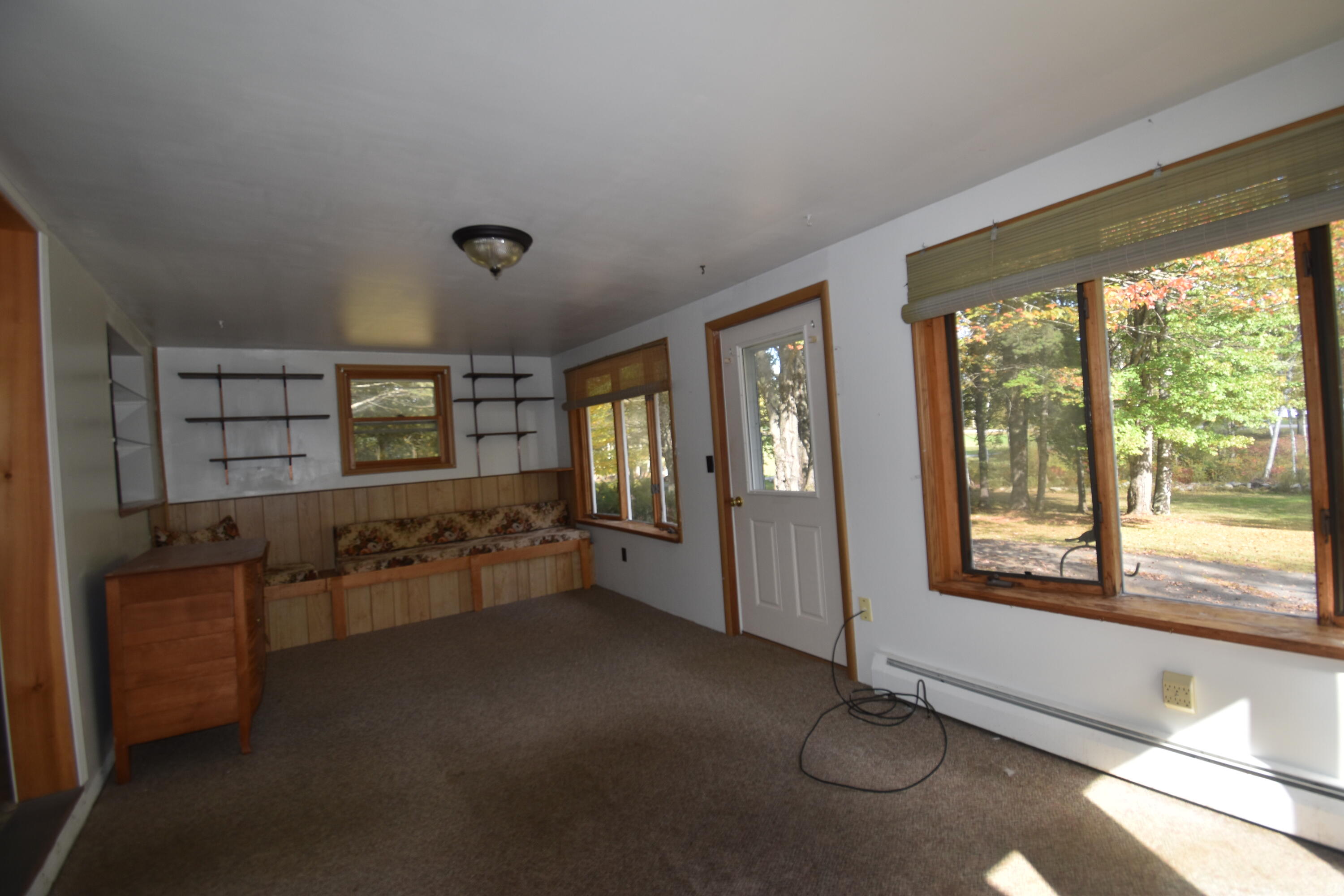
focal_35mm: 15
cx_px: 672
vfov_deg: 77.3
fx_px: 560
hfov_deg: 100.4
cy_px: 448
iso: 250
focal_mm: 10
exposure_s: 1/125
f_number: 5.6
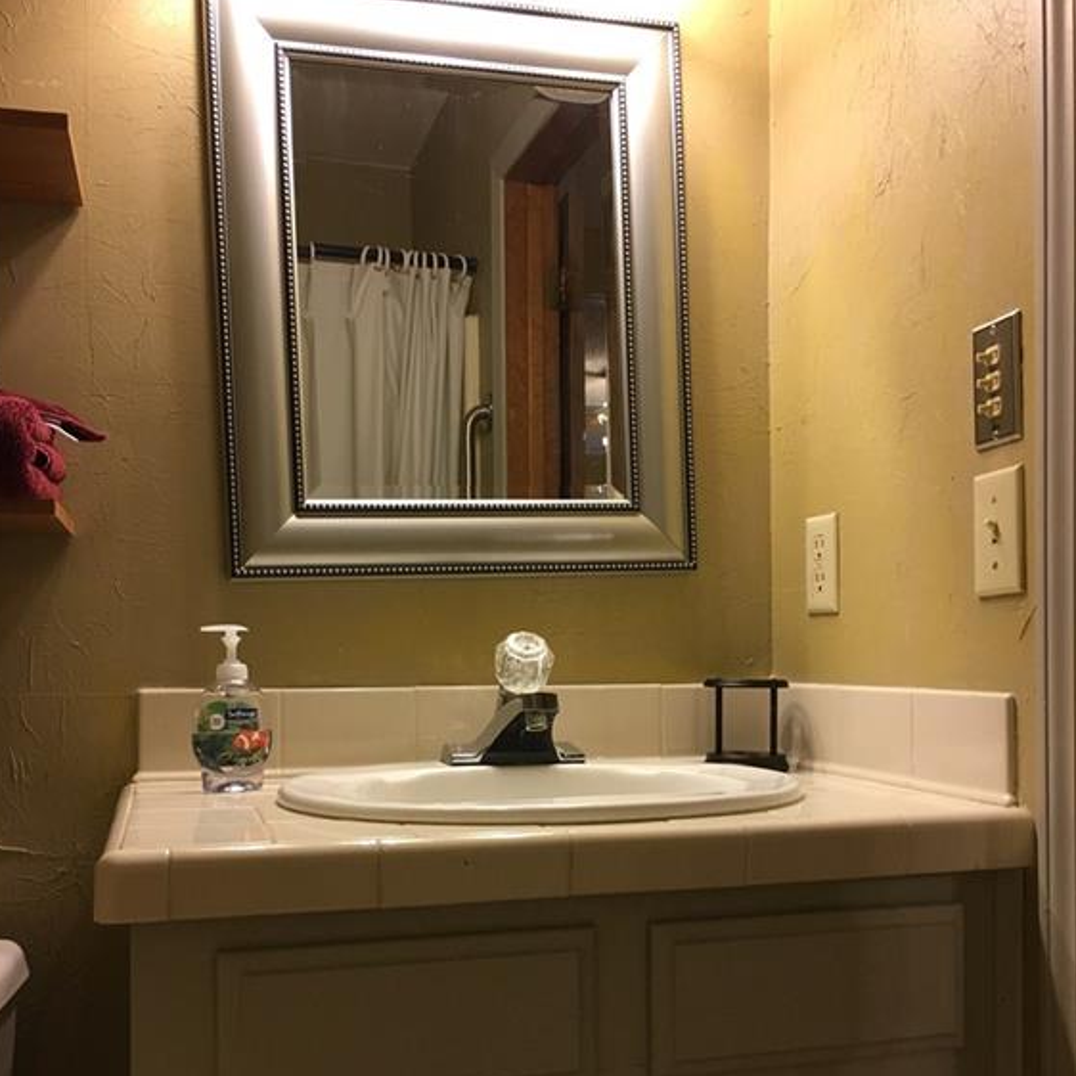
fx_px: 1231
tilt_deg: +0.1
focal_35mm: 35
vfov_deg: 46.7
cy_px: 685
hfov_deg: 47.2
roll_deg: +0.6
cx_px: 538
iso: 100
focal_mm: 4.15
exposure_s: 1/30
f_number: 2.2
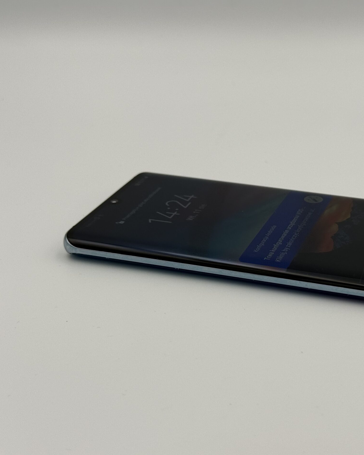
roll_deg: -0.2
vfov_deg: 30.0
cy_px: 226
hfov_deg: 23.9
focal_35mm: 63
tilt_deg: -23.1
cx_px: 284
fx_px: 848
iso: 64
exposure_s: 1/1070
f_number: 1.78
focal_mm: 6.76
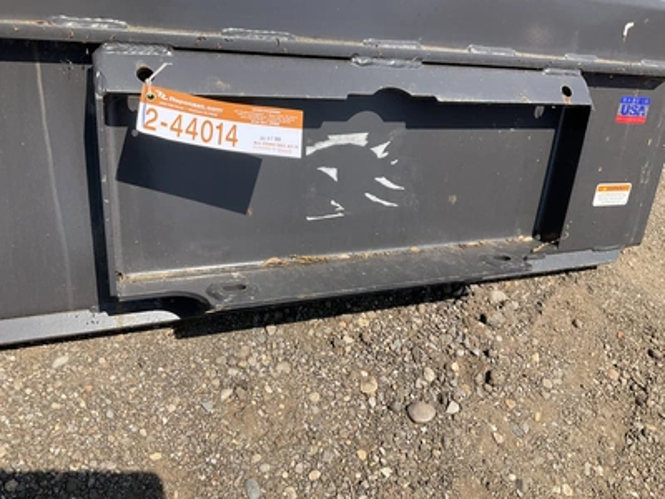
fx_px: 557
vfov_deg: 48.2
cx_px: 332
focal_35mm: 29
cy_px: 250
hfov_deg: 61.7
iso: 25
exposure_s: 1/1311
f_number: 1.8
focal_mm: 3
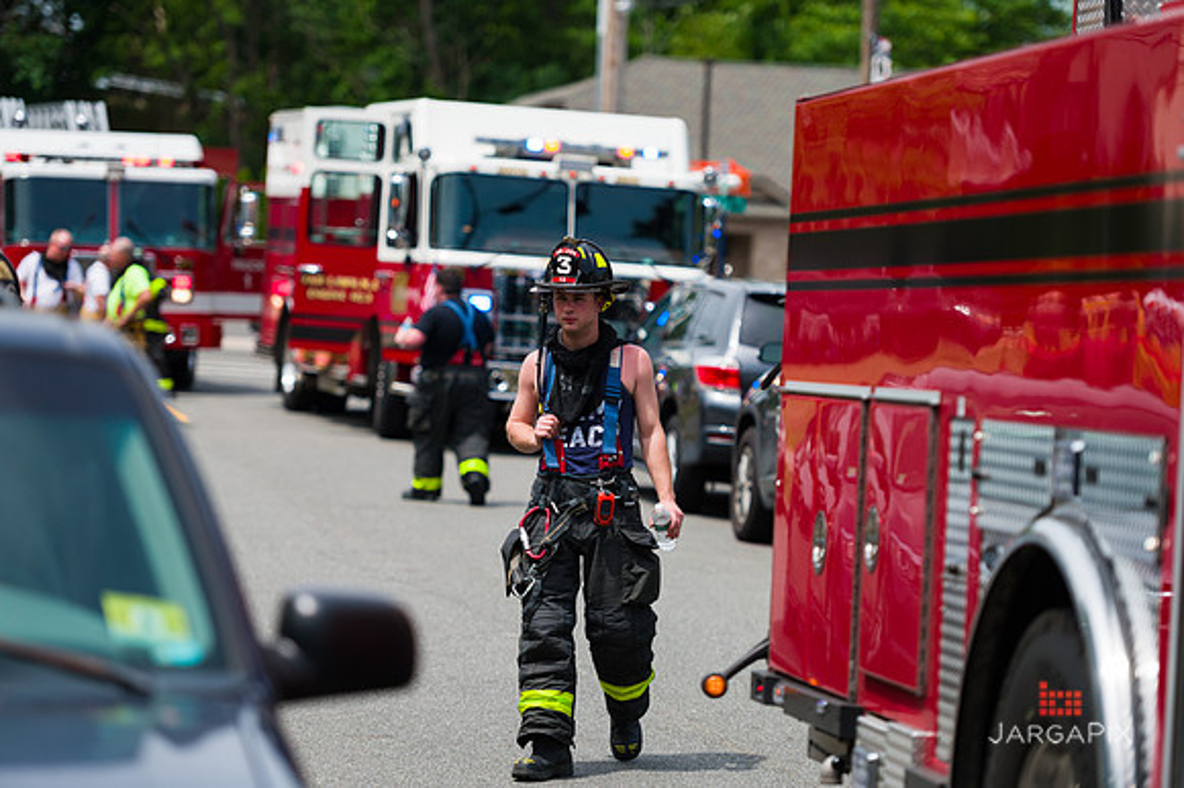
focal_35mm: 135
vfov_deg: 10.1
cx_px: 592
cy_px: 394
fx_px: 4437
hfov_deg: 15.2
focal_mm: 135
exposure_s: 1/3200
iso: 200
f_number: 3.2
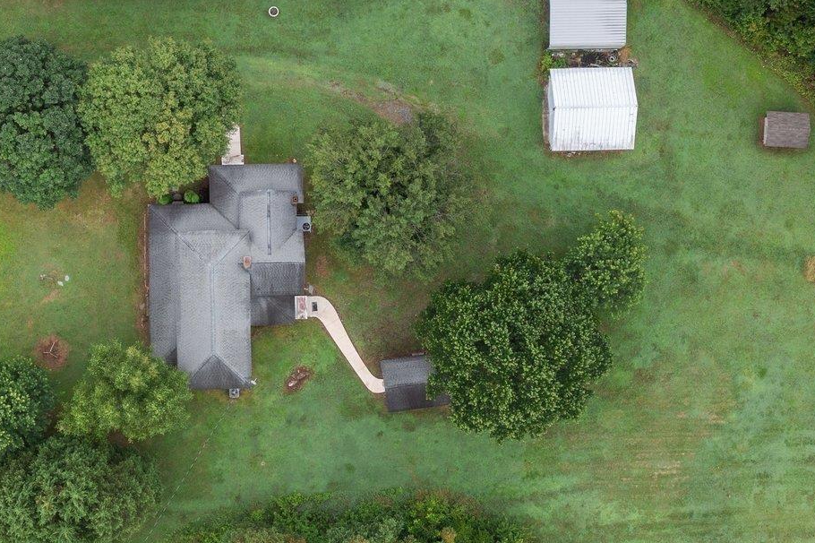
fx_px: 1426
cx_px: 240
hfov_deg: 31.5
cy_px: 294
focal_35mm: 63
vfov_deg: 21.5
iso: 100
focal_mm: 10.26
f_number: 4
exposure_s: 1/80
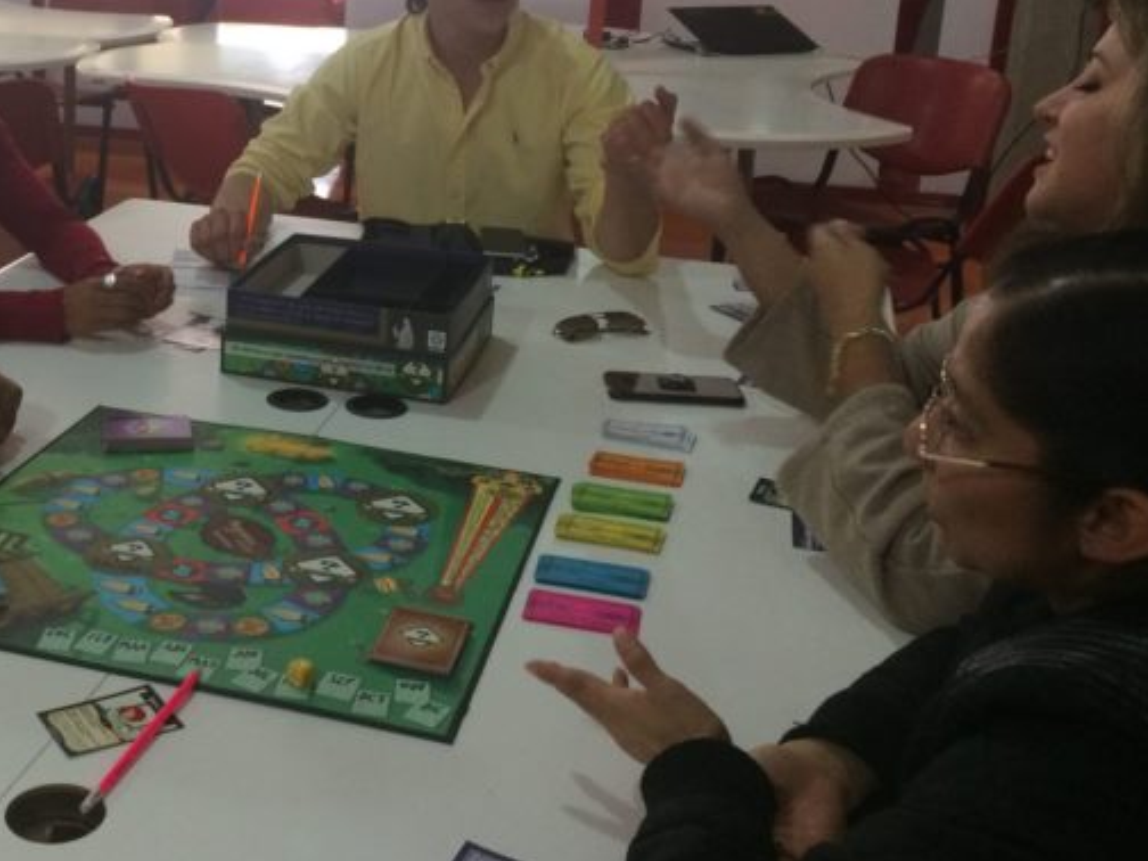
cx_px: 282
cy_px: 241
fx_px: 1526
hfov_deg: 40.1
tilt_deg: -15.0
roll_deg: -2.1
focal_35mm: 46
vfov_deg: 31.1
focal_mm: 4.15
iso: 160
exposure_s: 1/30
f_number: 2.2
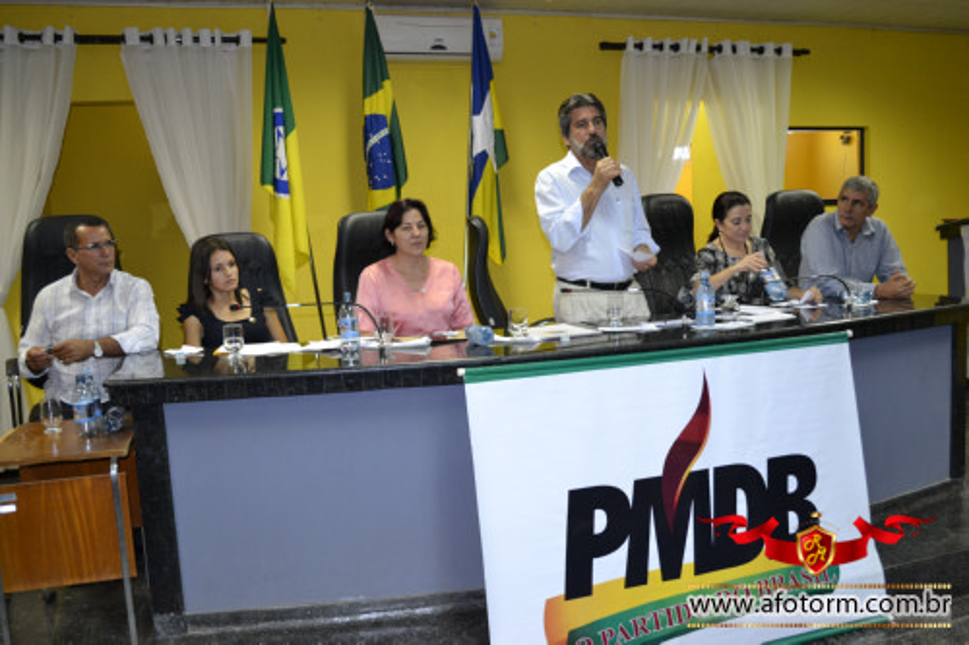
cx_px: 484
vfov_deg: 39.9
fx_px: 888
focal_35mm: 33
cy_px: 322
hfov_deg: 57.2
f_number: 3.8
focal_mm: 22
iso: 1400
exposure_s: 1/60
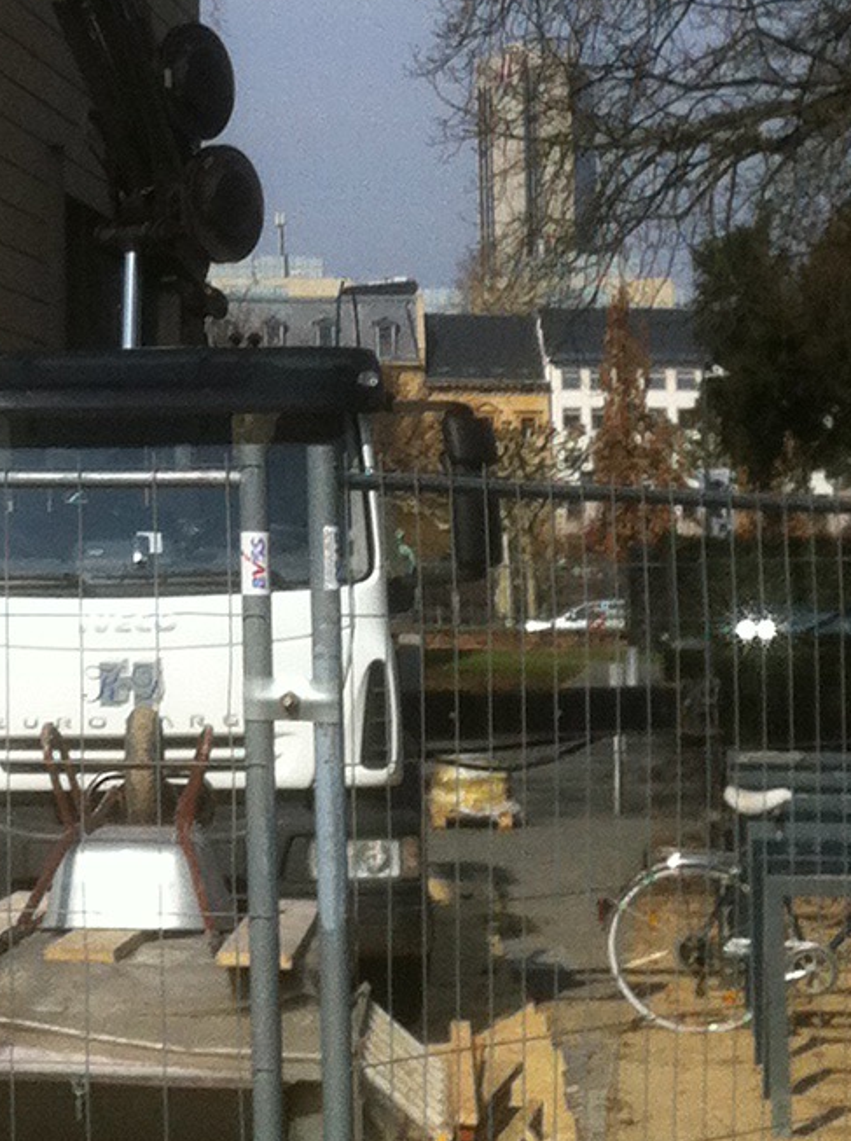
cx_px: -404
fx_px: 4573
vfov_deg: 13.9
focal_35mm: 139
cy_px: -138
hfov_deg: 10.3
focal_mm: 3.85
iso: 80
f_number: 2.8
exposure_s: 1/1371
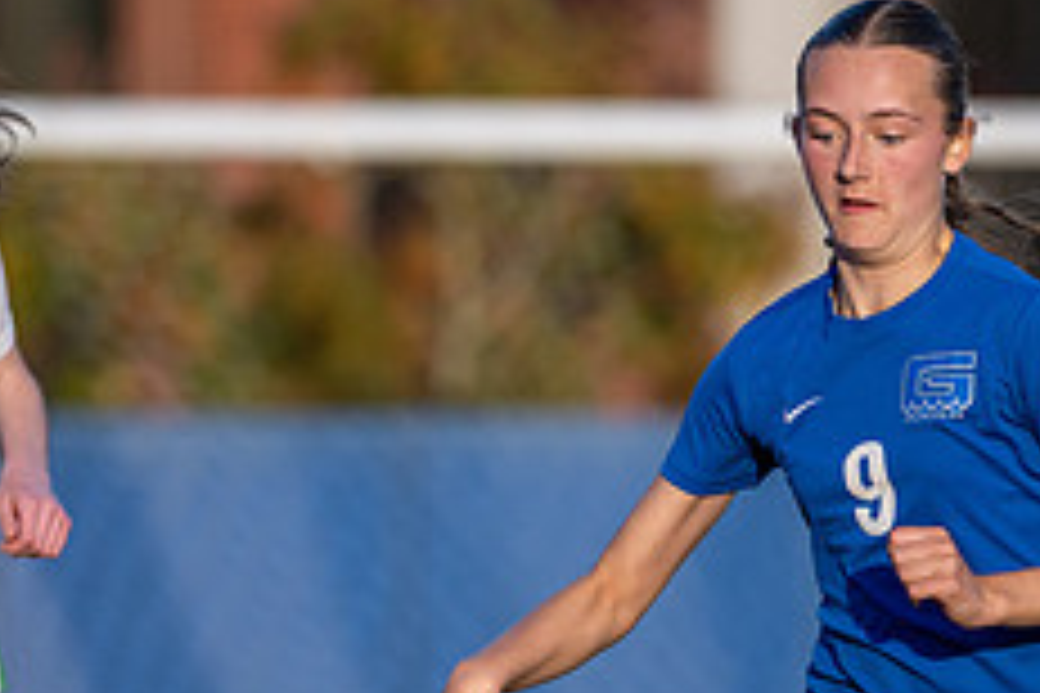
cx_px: 857
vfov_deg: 1.1
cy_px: 765
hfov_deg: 1.7
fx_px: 35617
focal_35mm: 1233
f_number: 4
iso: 320
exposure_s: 1/1000
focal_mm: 330
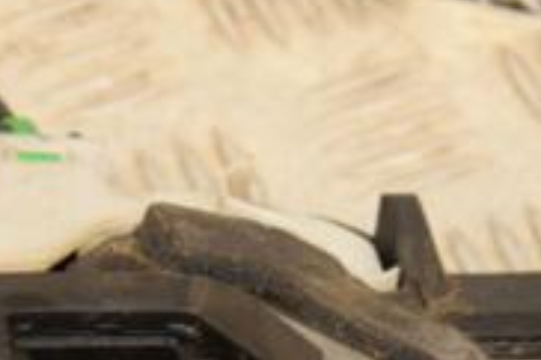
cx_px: 291
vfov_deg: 4.0
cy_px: 458
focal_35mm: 346
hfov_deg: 6.0
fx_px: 5195
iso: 800
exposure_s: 1/200
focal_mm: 70
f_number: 7.1
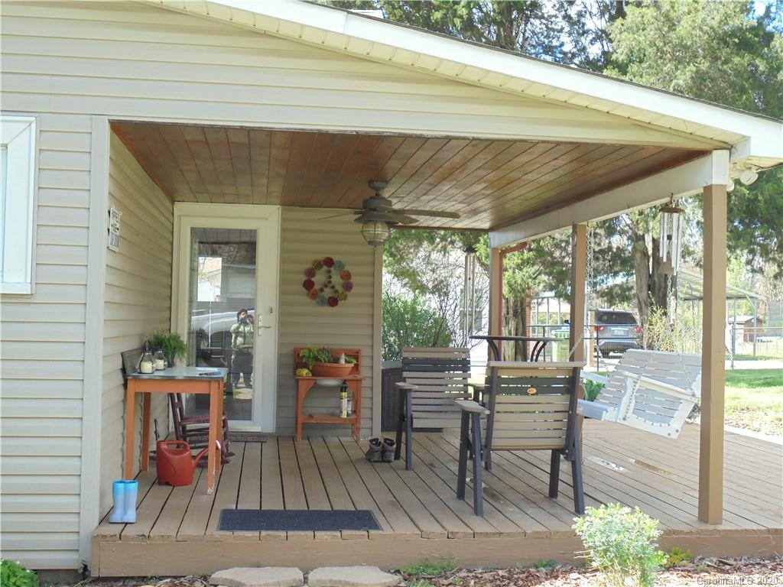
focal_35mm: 43
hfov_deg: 43.9
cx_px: 392
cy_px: 294
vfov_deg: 33.6
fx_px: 973
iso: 100
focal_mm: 7.8
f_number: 4.5
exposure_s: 1/80
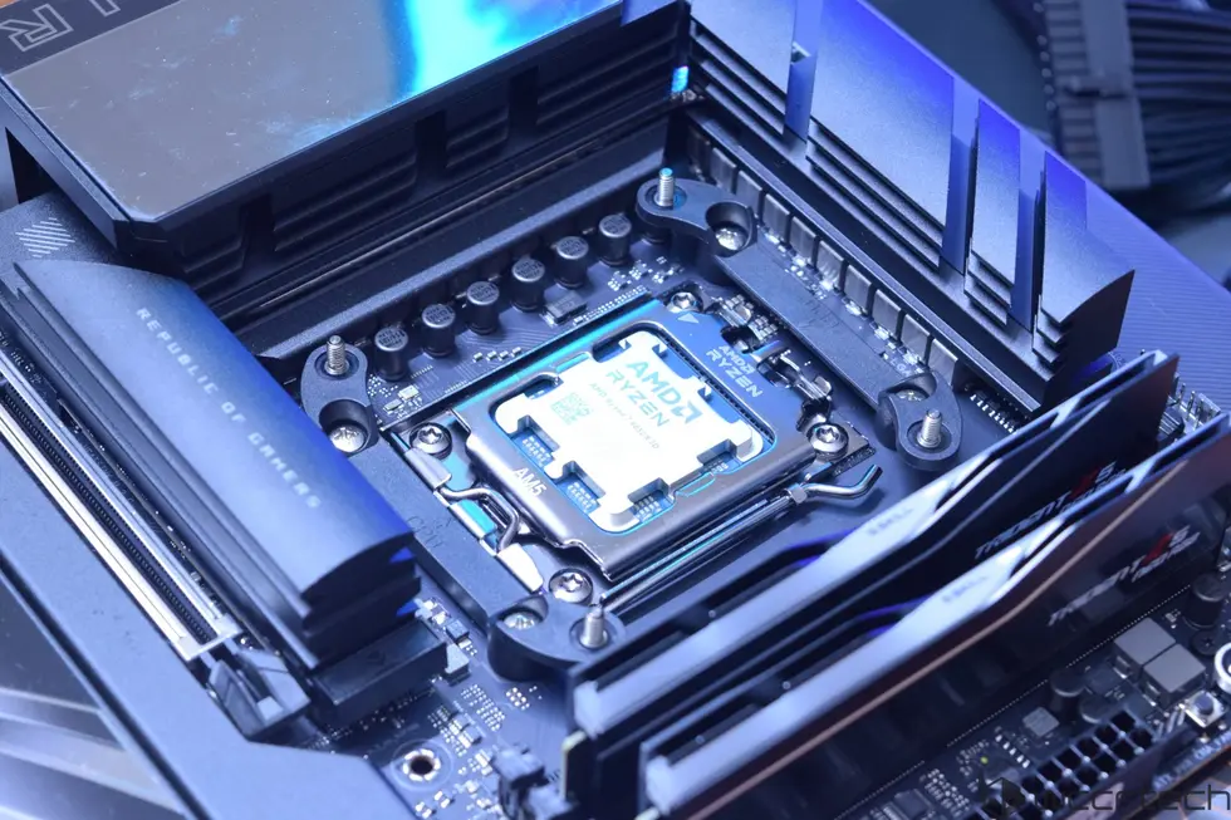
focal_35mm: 82
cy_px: 410
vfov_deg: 16.5
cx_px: 616
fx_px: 2820
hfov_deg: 24.6
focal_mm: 55
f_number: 7.1
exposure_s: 1/8
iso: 1600
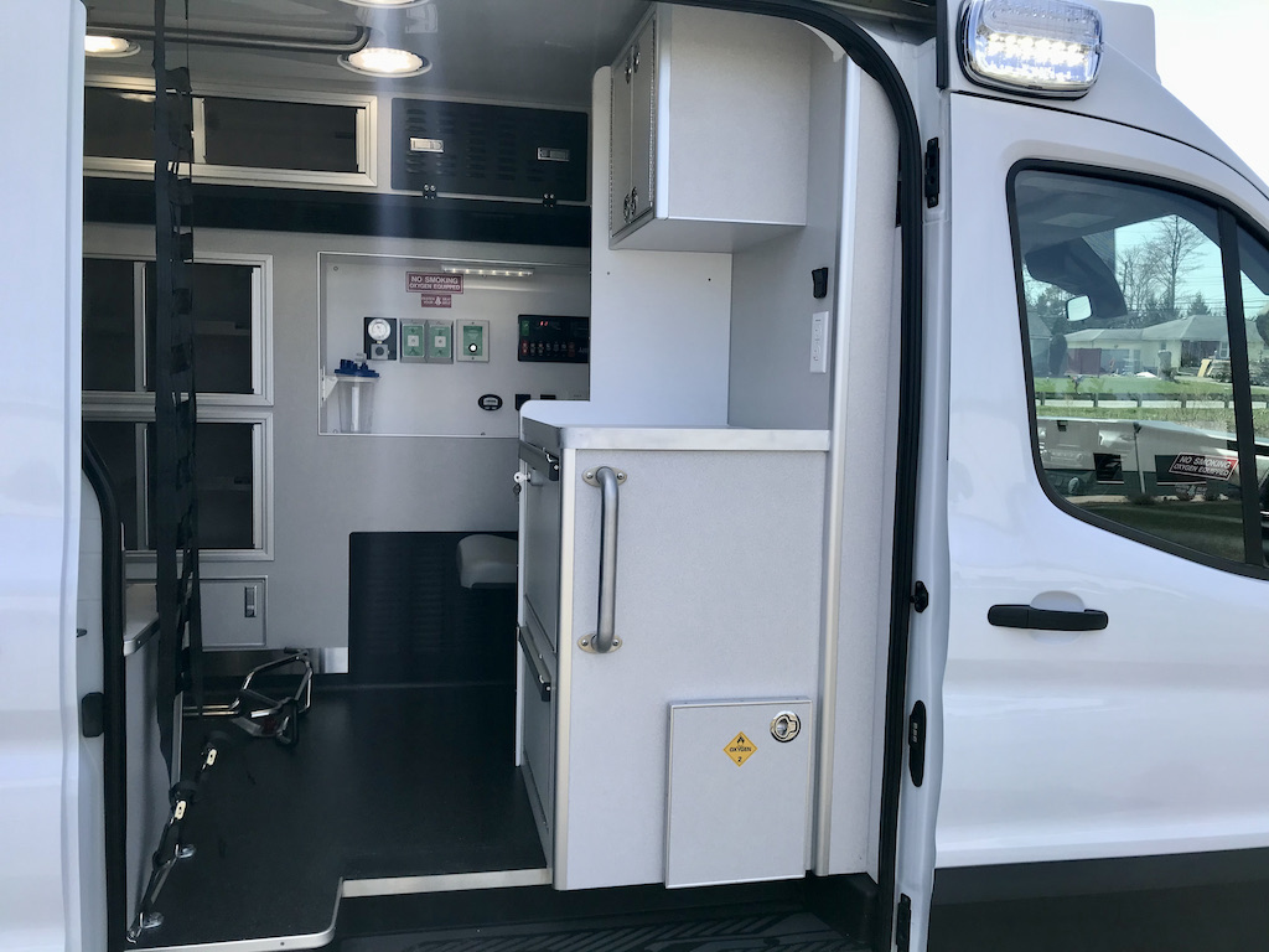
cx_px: 634
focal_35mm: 28
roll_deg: -0.9
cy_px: 476
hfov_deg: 63.4
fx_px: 1026
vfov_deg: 49.7
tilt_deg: -8.0
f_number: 1.8
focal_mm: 3.99
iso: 20
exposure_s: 1/1018
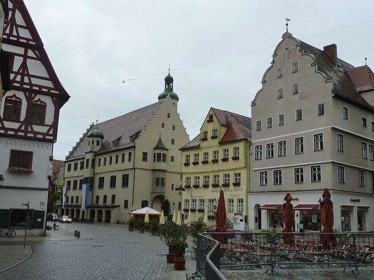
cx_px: 187
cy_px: 140
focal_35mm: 35
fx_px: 378
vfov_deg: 40.7
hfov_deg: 52.6
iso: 125
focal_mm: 4.1
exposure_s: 1/400
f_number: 4
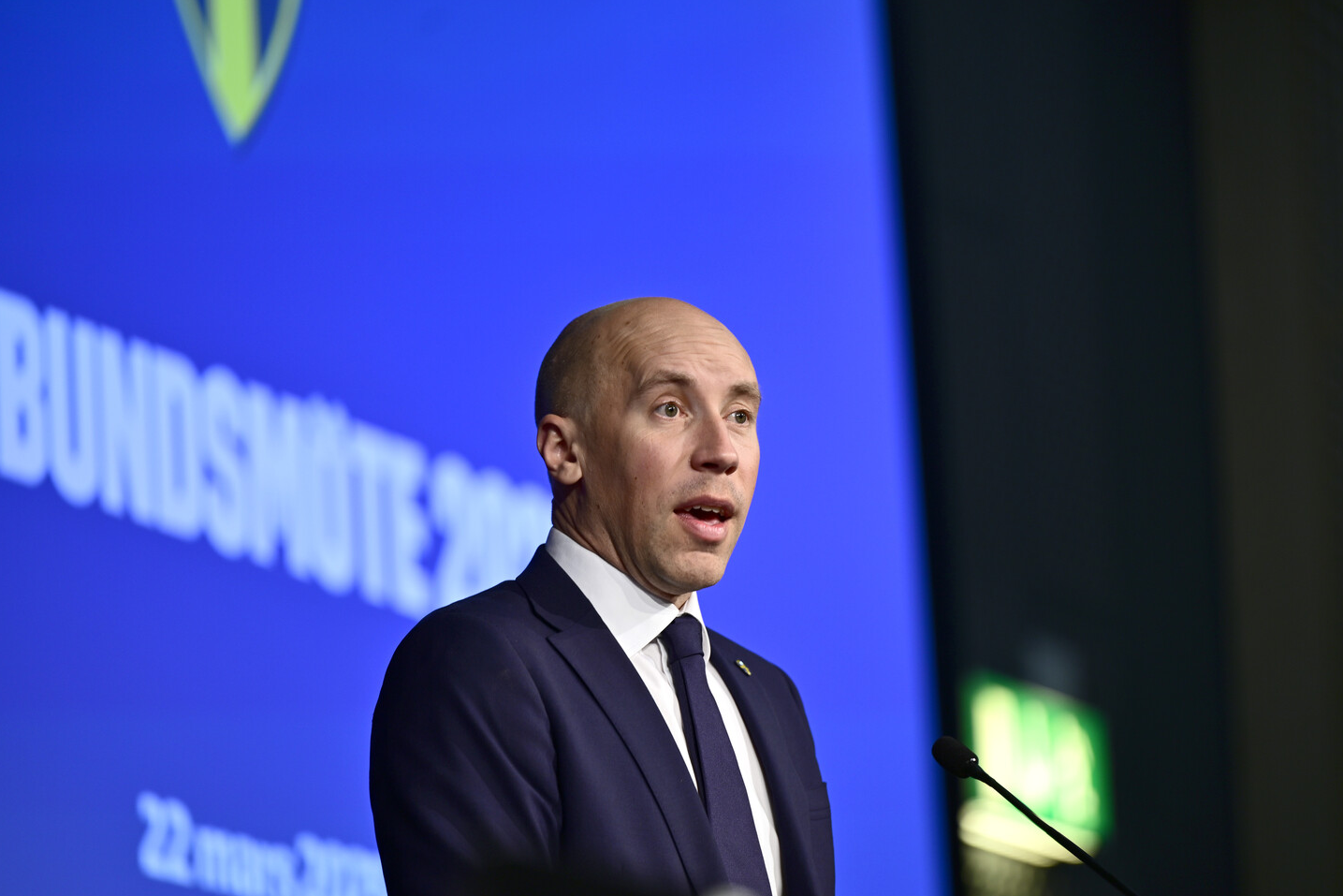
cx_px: 736
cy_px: 473
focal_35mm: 223
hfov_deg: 9.2
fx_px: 8319
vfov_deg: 6.2
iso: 140
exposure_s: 1/30
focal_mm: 200
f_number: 2.8
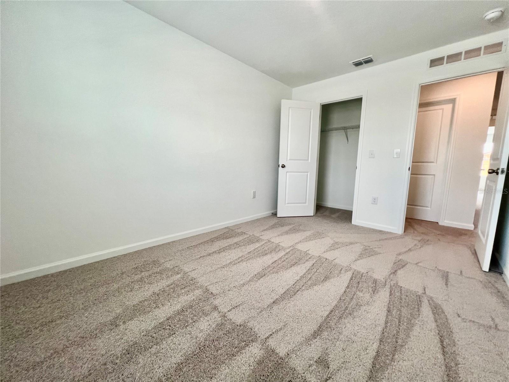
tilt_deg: -7.6
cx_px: 254
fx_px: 191
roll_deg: -0.5
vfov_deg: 89.9
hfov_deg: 106.2
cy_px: 191
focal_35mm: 13
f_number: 1.8
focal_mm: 1.57
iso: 80
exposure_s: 1/120
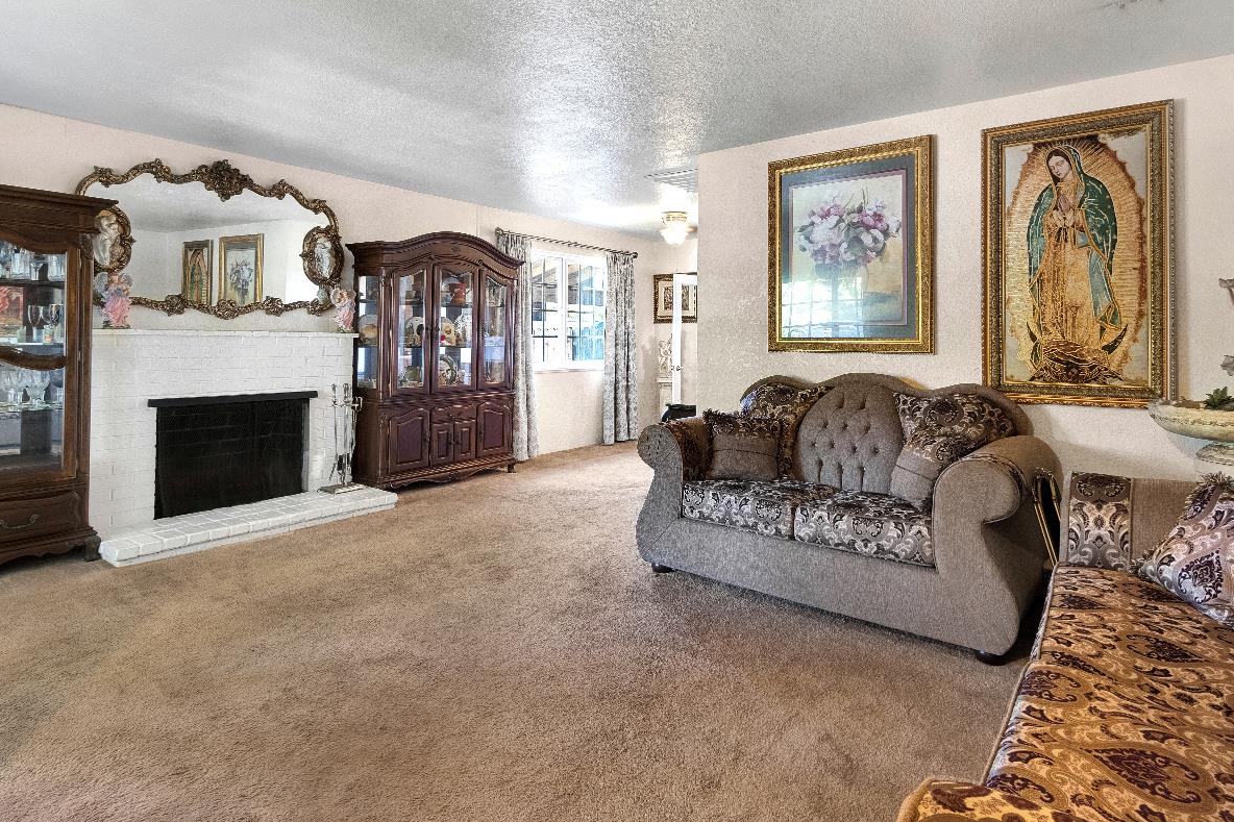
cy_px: 336
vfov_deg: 64.1
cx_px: 649
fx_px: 651
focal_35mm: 19
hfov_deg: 86.8
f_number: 8
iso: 320
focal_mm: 10
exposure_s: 1/2.5
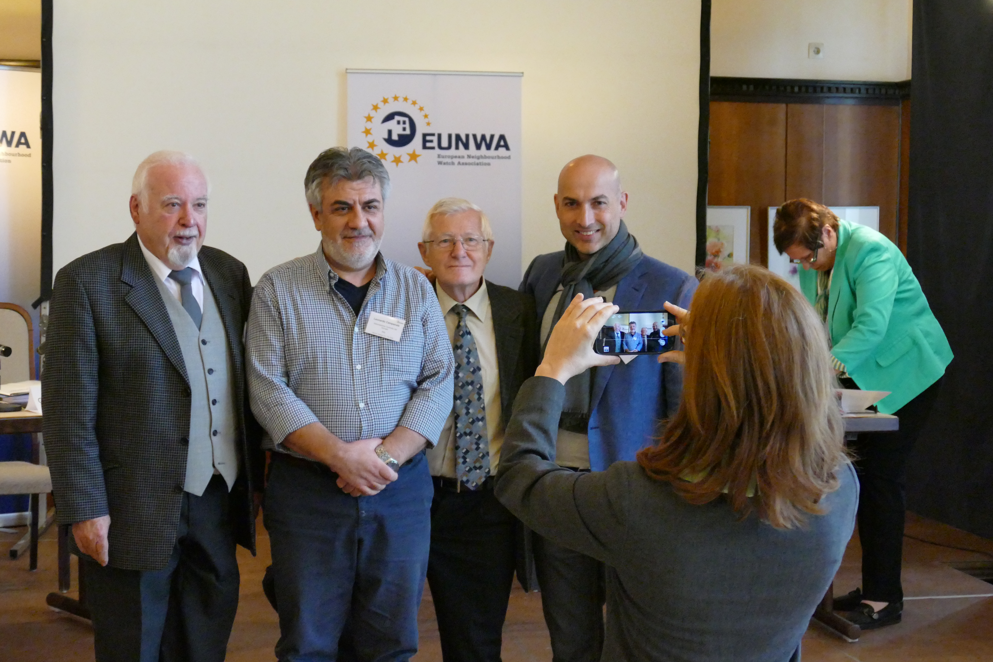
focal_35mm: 63
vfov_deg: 21.6
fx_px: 1738
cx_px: 496
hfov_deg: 31.9
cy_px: 331
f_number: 3.6
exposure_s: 1/125
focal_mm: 22.94
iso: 3200
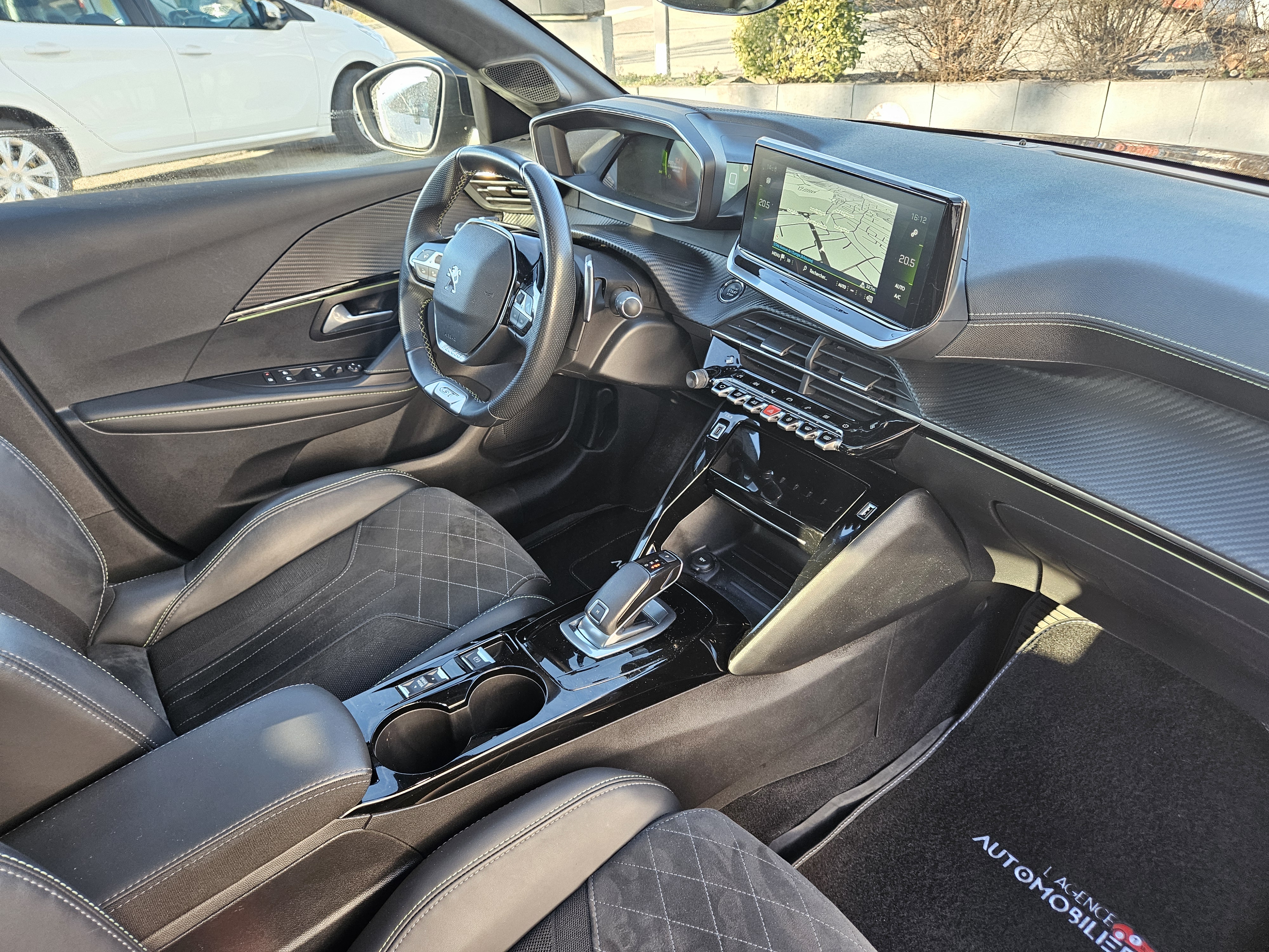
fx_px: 843
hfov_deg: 73.9
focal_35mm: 23
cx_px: 634
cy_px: 476
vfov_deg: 58.9
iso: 200
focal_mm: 5.4
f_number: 1.8
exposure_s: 1/100
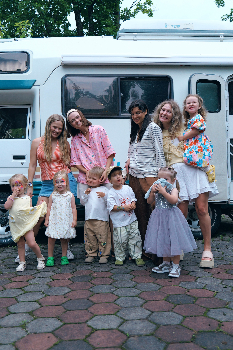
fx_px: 301
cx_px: 116
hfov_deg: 42.3
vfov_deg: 60.3
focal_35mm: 31
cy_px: 175
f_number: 5
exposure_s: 1/125
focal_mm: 31
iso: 1600
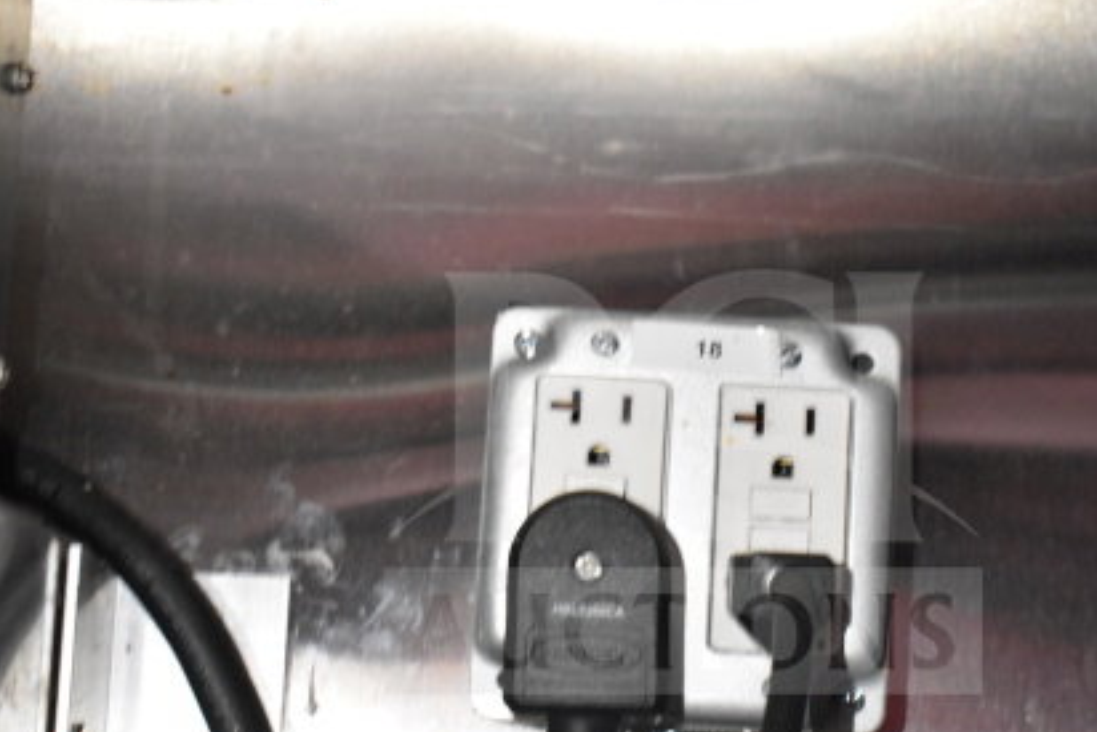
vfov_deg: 19.2
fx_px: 2164
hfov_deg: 28.3
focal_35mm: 71
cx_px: 682
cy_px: 483
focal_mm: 32
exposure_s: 1/50
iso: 5000
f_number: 4.5
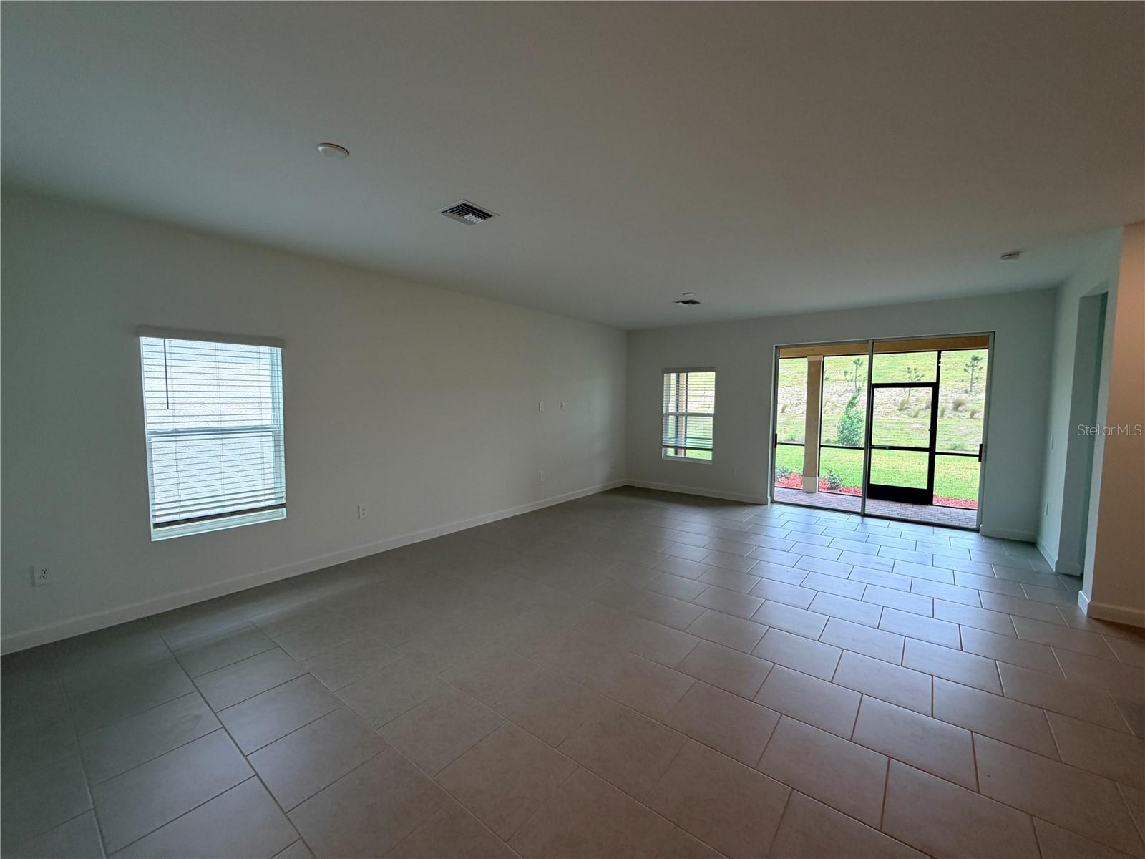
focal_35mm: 14
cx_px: 572
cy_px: 430
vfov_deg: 85.7
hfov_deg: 102.1
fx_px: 463
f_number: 2.2
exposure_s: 1/120
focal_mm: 2.22
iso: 100
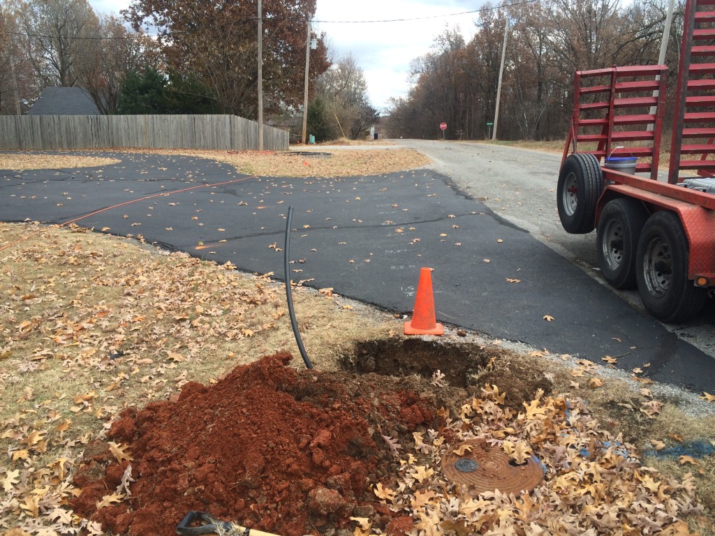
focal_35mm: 29
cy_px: 268
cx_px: 358
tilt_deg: -13.5
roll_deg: -0.5
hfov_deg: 61.7
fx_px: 599
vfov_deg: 48.2
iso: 32
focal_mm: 4.15
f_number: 2.2
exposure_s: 1/410
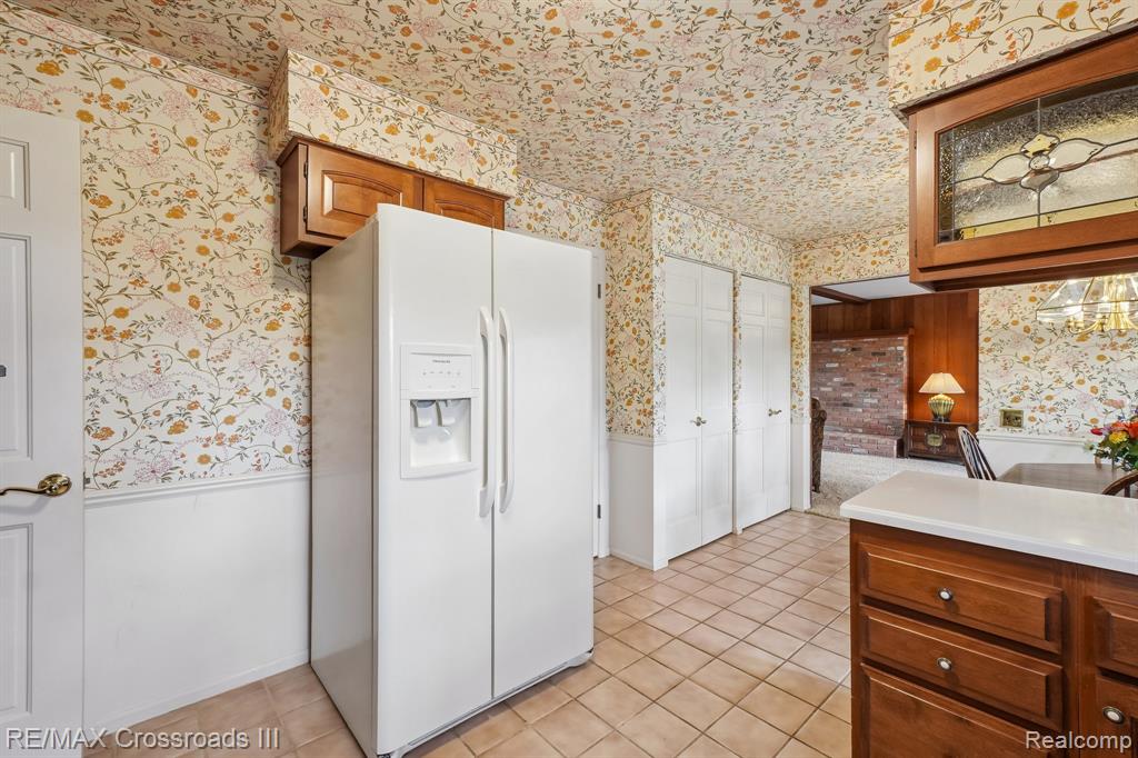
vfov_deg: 77.3
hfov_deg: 100.4
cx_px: 569
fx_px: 474
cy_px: 379
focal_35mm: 15
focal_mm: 10
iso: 400
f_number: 8
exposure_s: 1/15
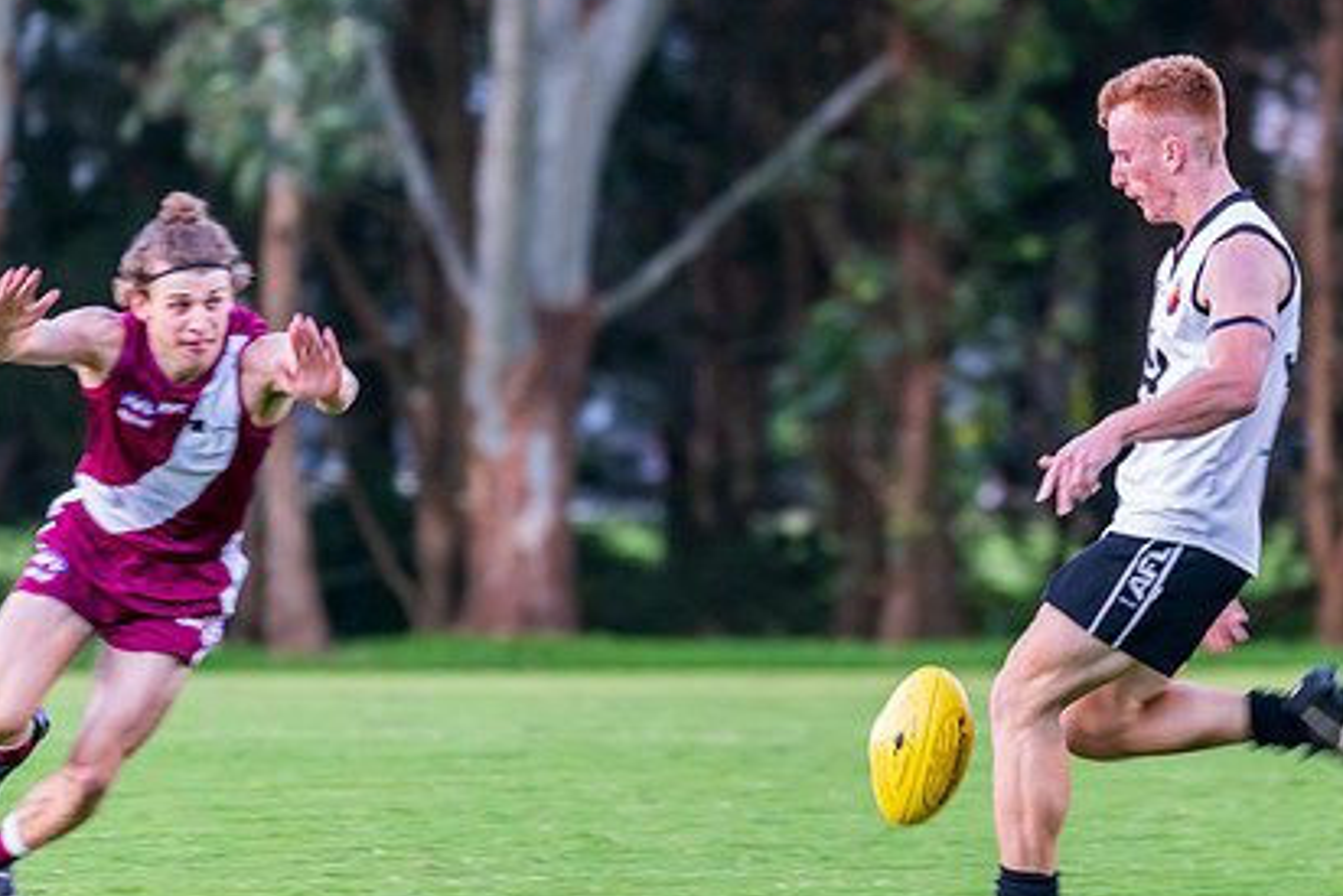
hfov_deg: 4.4
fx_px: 17464
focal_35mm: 468
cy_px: 511
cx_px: 1012
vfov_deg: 2.9
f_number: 5.6
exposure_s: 1/200
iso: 1600
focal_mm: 300
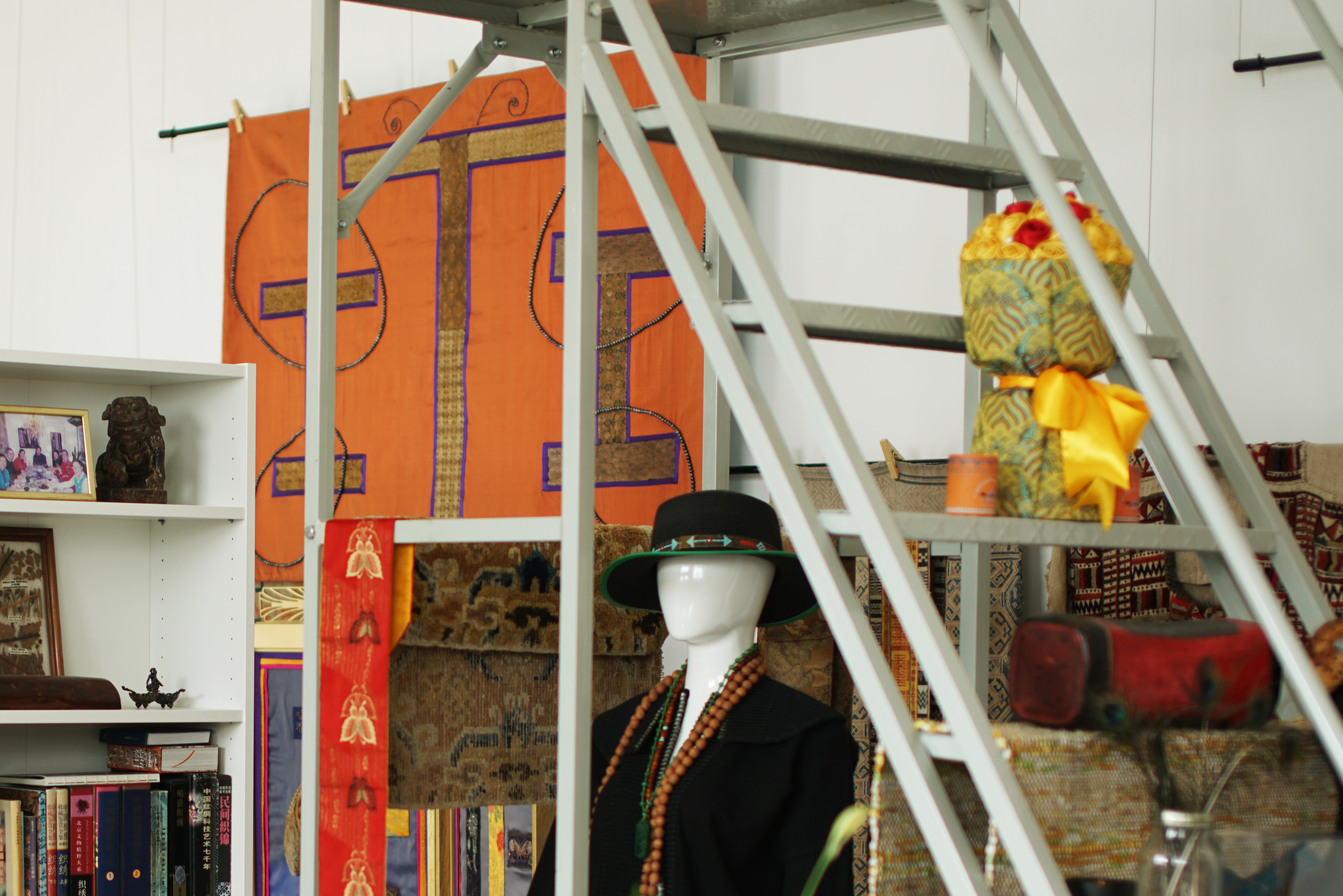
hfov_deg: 21.9
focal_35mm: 92
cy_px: 773
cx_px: 284
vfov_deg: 14.7
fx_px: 3432
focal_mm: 50
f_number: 1.4
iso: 125
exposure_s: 1/100
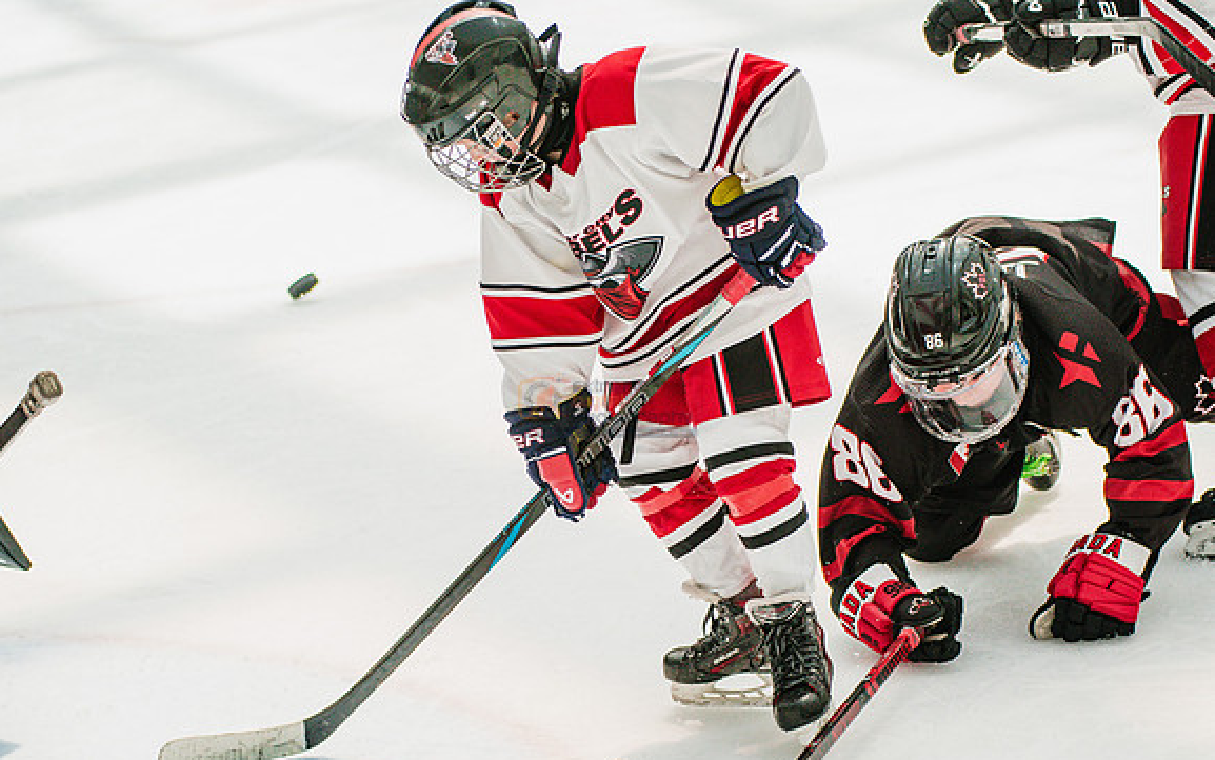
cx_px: 609
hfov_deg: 13.3
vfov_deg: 8.4
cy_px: 518
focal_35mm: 157
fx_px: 5200
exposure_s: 1/2500
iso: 1600
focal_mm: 120
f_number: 4
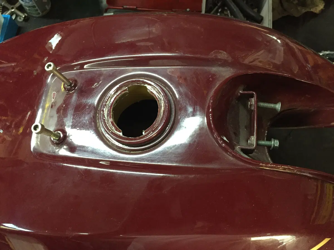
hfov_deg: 61.7
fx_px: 280
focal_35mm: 29
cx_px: 167
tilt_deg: -70.8
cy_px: 125
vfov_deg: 48.2
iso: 320
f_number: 2.2
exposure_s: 1/25
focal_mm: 4.15
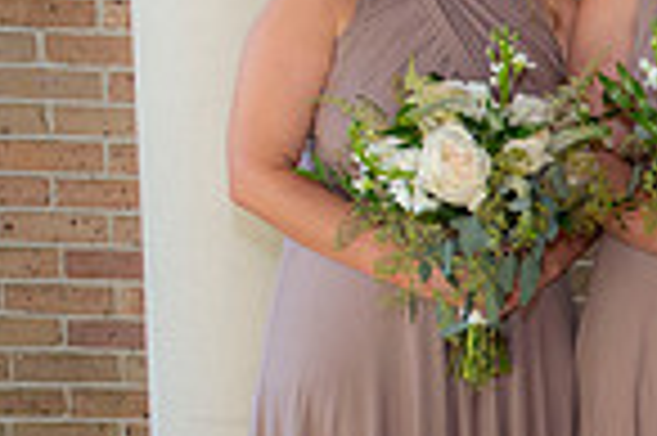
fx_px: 2315
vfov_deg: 10.7
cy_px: 364
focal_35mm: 127
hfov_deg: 13.9
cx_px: 1264
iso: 1250
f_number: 4
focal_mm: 32
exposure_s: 1/400
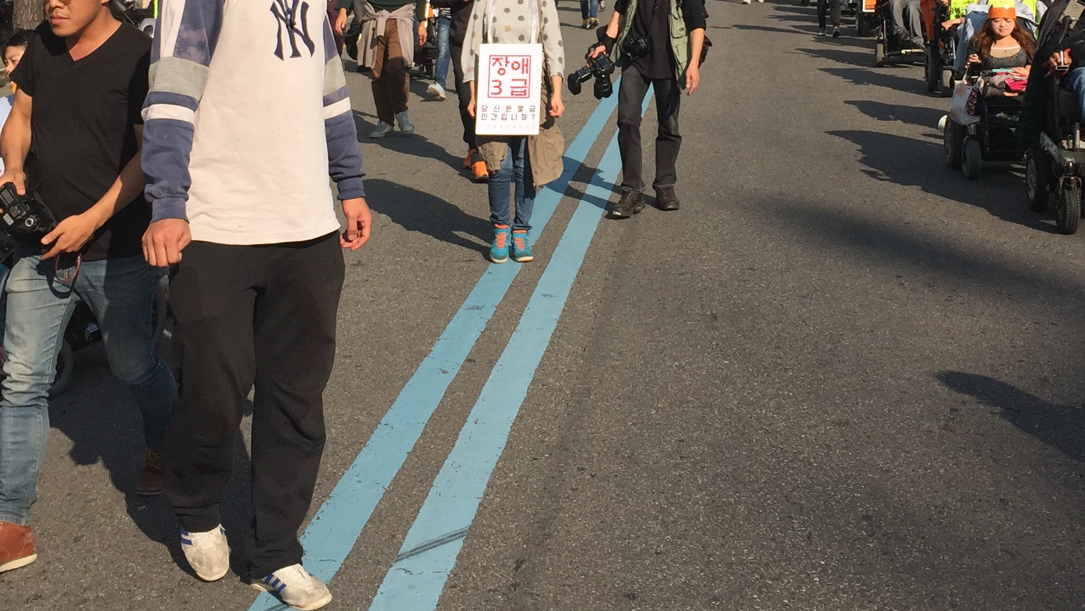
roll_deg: -2.2
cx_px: 609
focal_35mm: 57
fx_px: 1640
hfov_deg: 36.6
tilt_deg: -7.1
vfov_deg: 20.5
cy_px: 18
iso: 32
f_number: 2.2
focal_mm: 4.15
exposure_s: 1/2198
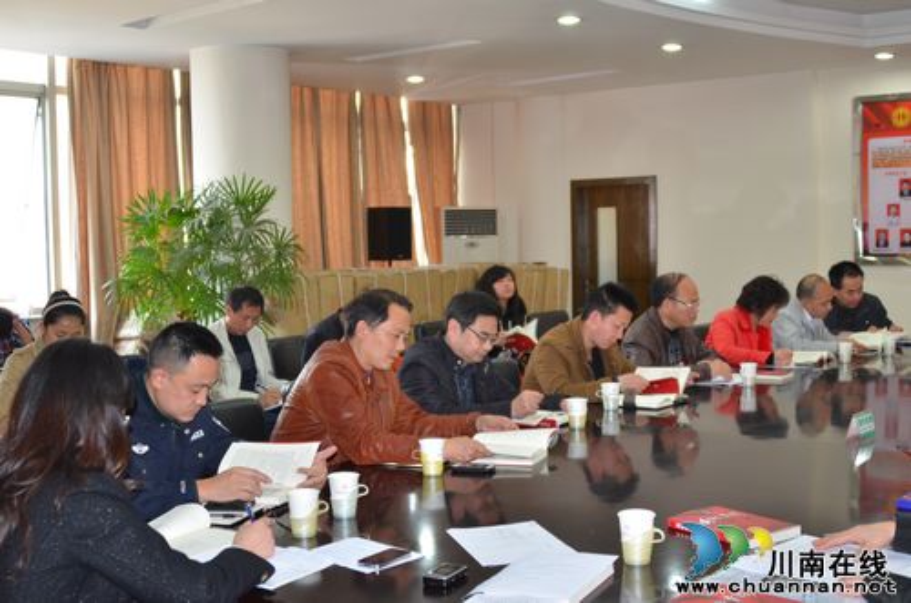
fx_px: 1060
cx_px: 456
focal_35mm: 42
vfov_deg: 31.7
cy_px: 302
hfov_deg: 46.5
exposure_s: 1/60
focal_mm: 28
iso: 800
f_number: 3.5
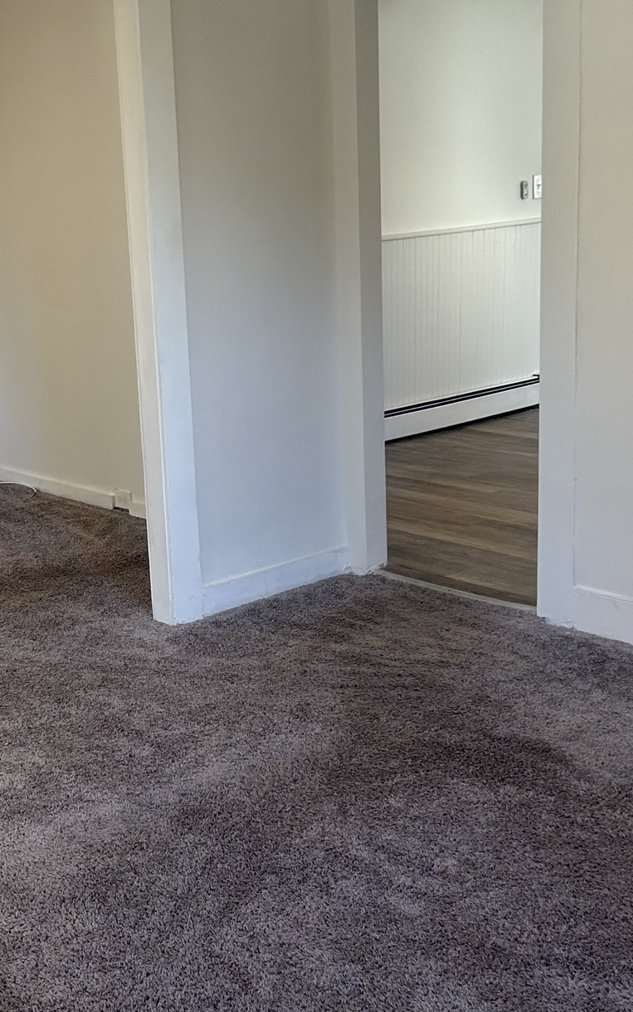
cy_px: 538
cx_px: 226
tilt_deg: -13.1
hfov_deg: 24.8
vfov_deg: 38.9
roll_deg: +3.3
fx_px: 1435
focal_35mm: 52
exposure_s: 1/120
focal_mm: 5.7
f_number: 1.5
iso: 125
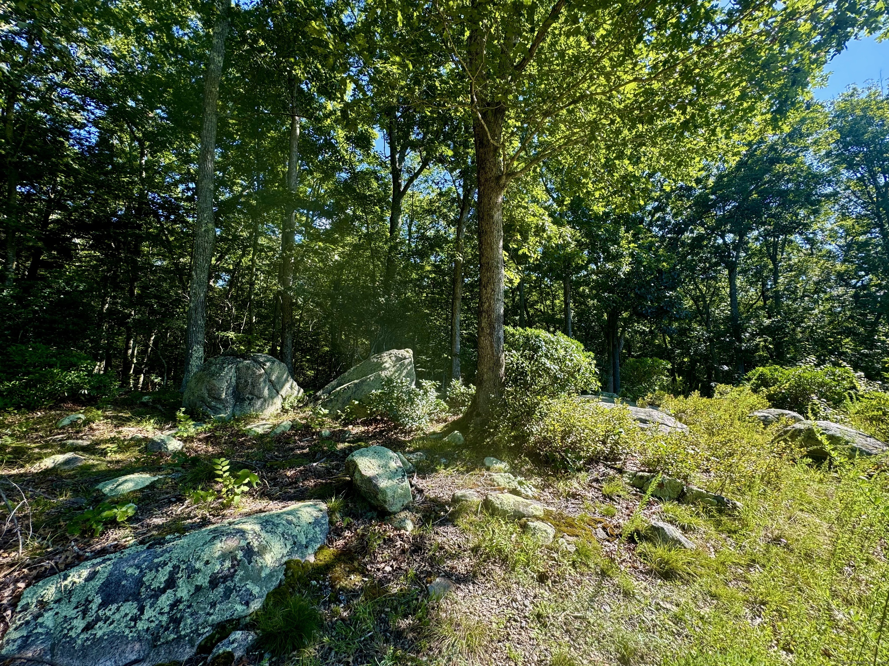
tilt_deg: +7.3
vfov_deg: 85.7
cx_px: 444
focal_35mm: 14
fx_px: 360
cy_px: 333
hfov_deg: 102.1
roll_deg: -2.4
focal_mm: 2.22
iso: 40
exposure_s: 1/208
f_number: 2.2
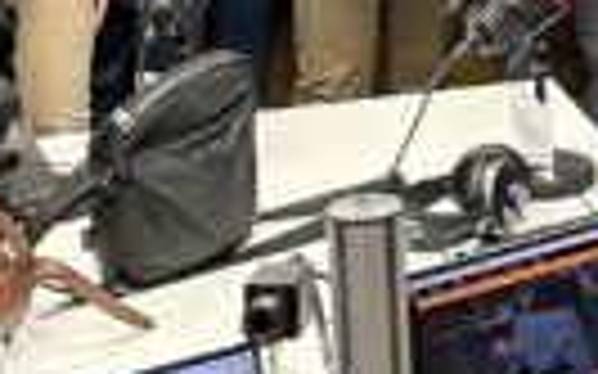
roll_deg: +2.3
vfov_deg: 9.4
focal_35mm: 133
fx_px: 2167
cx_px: 558
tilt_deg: -5.3
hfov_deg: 15.5
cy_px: -302
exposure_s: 1/100
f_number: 1.78
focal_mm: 6.86
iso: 200
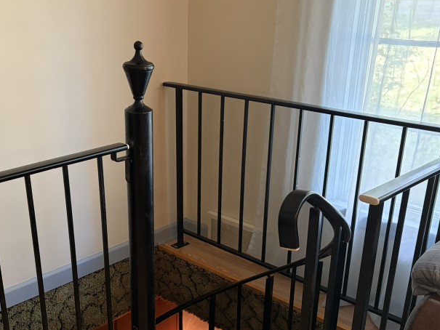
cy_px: 230
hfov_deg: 42.6
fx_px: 559
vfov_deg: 32.5
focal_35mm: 44
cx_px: 162
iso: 500
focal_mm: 5.96
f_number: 1.6
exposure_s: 1/60
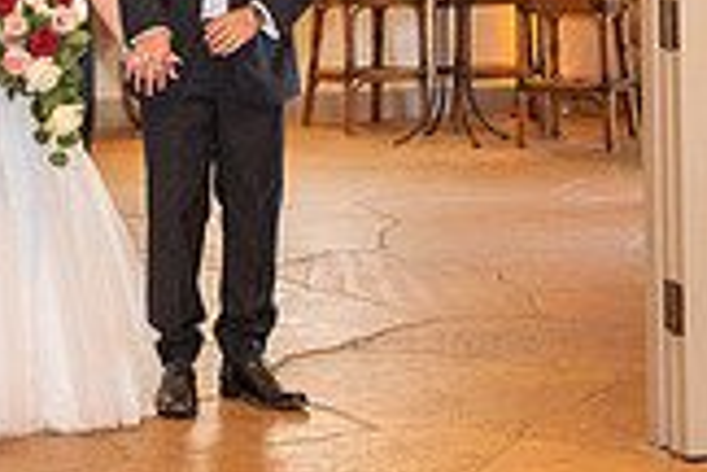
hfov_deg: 15.0
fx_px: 2671
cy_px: -133
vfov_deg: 9.9
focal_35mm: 136
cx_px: 205
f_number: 3.5
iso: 1600
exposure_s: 1/125
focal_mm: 38
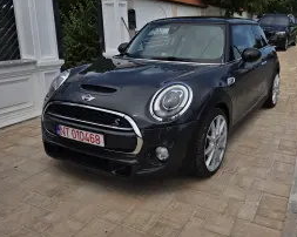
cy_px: 100
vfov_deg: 45.6
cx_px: 187
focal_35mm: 32
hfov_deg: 55.0
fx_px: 281
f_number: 1.7
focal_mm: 6.3
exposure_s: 1/7944
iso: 80
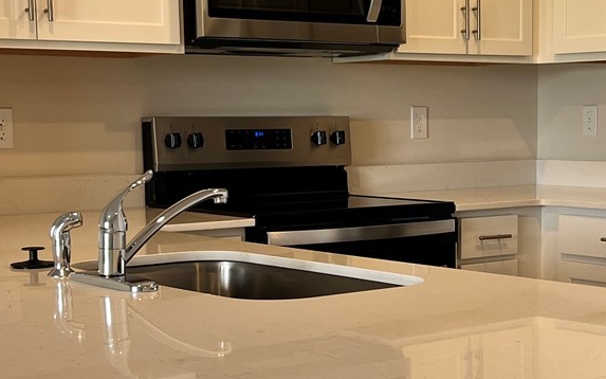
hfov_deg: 26.7
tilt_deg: -5.5
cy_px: 237
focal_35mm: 77
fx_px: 1272
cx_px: 396
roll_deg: +0.8
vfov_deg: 16.9
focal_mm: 5.7
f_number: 1.5
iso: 64
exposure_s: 1/120
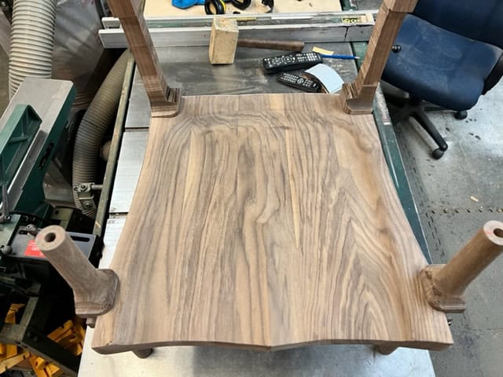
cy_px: 188
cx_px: 252
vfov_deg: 53.1
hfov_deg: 67.3
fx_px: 378
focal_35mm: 26
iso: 125
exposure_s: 1/60
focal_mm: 5.7
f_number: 1.5
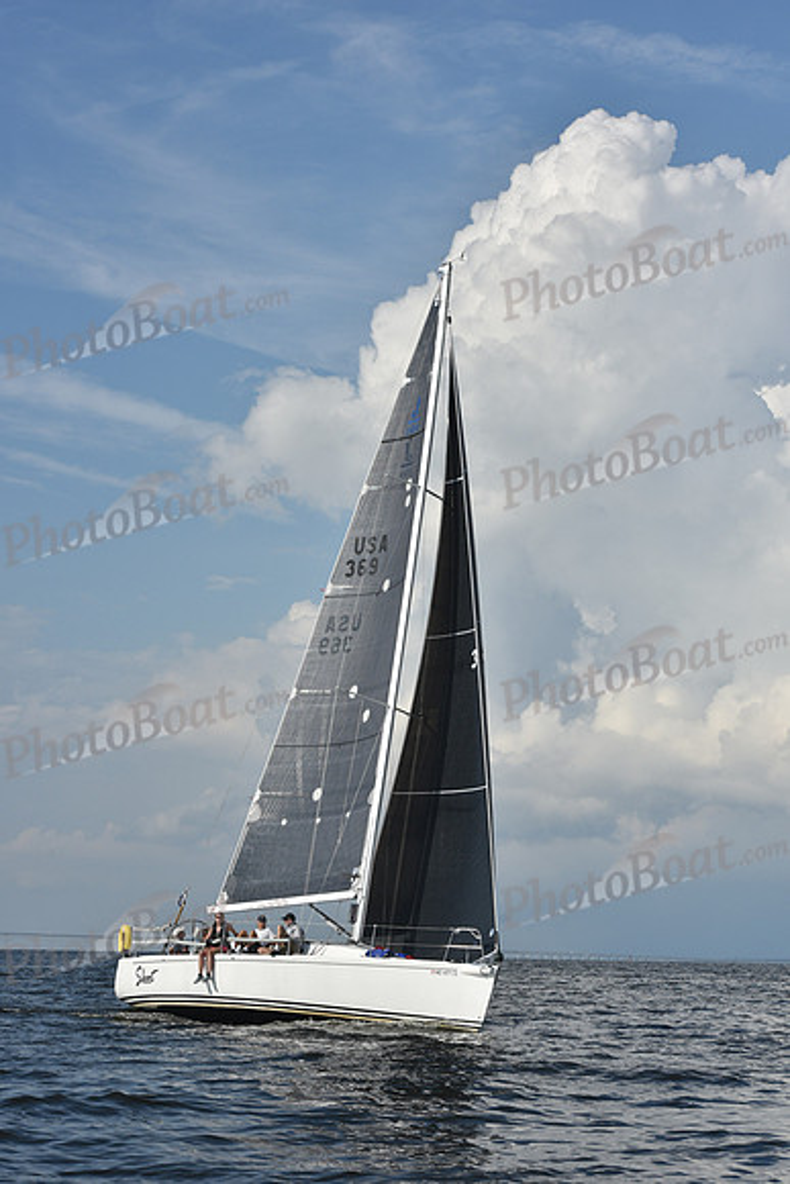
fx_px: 2796
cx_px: 395
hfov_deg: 16.1
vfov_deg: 23.9
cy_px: 592
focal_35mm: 85
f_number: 10
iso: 250
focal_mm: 85
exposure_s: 1/1250
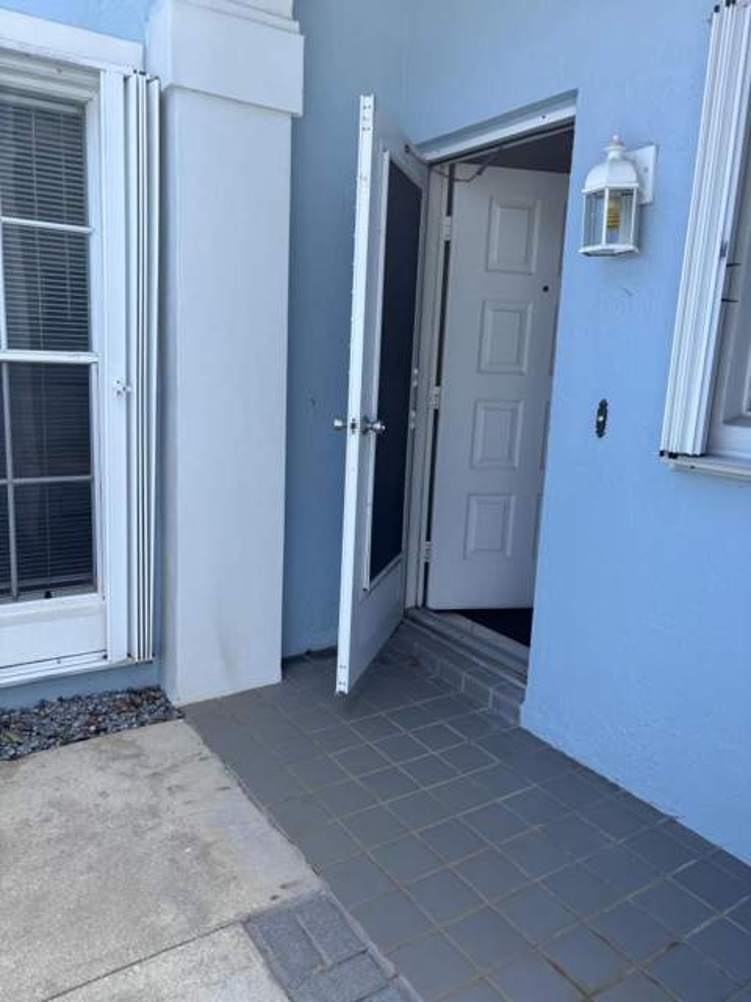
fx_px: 752
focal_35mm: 26
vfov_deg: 67.3
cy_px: 501
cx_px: 376
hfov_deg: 53.1
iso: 50
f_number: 1.6
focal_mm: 5.96
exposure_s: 1/831
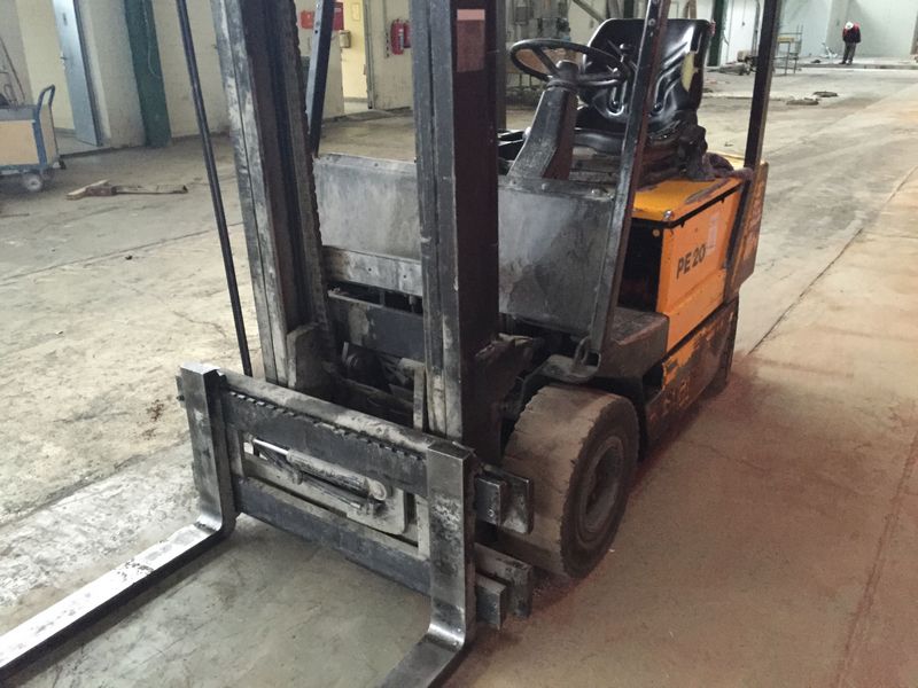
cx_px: 459
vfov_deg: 48.2
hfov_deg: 61.7
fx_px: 769
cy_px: 344
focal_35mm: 29
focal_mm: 4.15
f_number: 2.2
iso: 400
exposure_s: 1/15
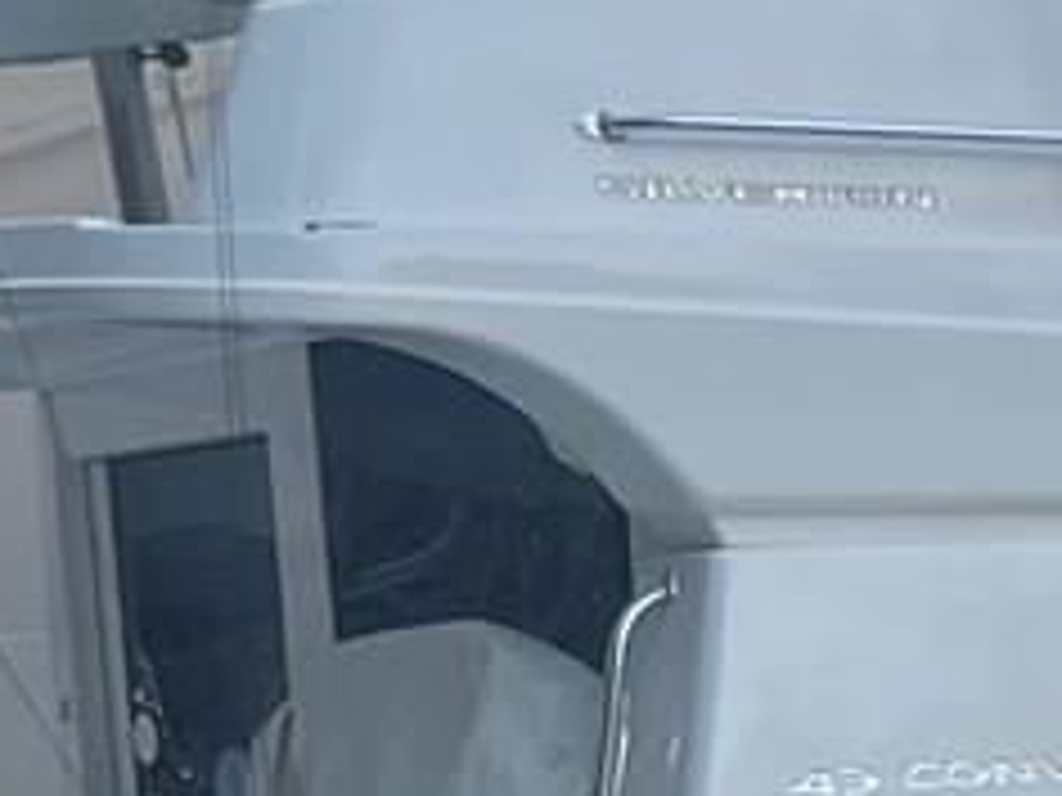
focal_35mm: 176
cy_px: 2105
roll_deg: +2.8
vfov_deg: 7.7
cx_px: 3186
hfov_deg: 9.1
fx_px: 5400
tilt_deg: -13.9
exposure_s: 1/241
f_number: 1.5
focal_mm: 5.7
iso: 50
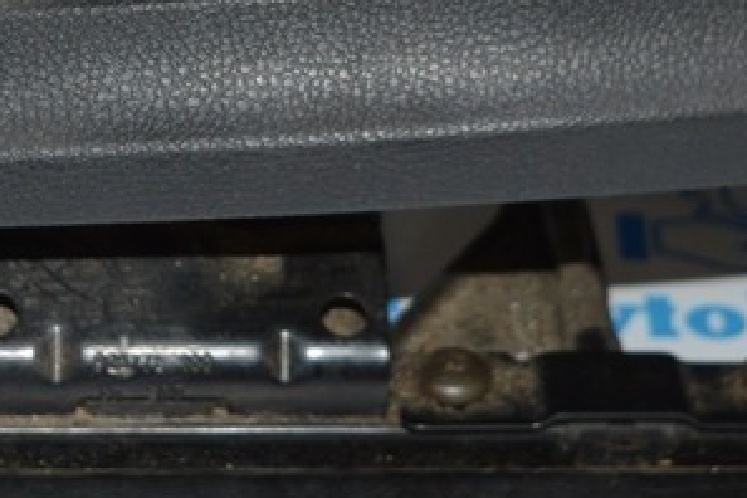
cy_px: -122
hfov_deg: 16.5
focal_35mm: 124
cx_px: 224
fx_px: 2573
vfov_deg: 10.8
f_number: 4
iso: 450
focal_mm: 24
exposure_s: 1/60
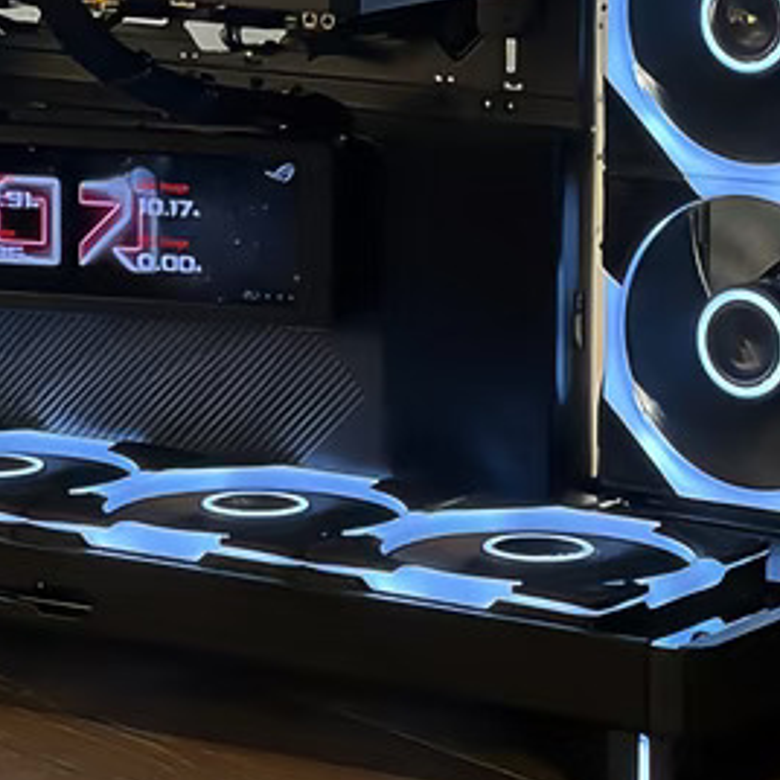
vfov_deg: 8.4
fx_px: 5252
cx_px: 294
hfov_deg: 8.5
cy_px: -276
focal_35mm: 206
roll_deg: -0.2
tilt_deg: -1.9
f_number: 2.8
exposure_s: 1/82
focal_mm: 9
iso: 250
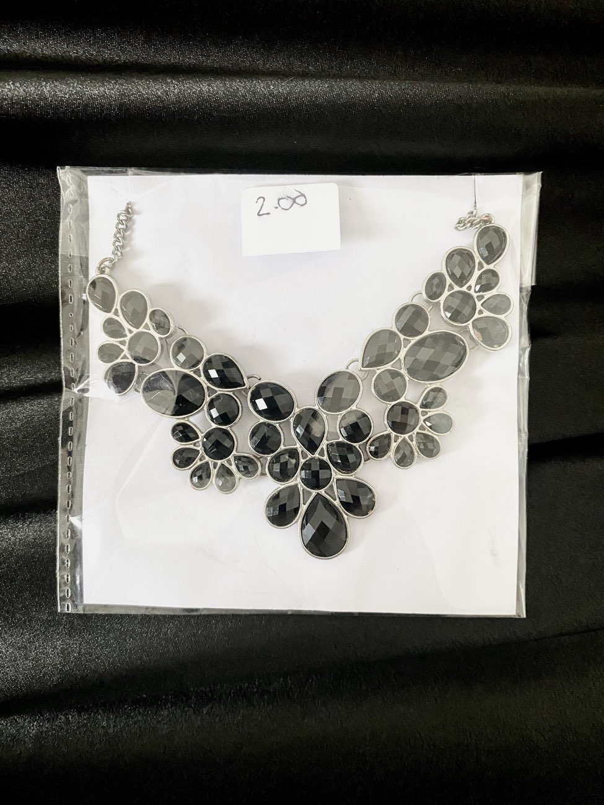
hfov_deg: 53.1
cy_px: 402
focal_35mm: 26
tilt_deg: -89.1
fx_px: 605
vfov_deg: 67.3
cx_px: 302
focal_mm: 4.25
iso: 250
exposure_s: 1/60
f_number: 1.8
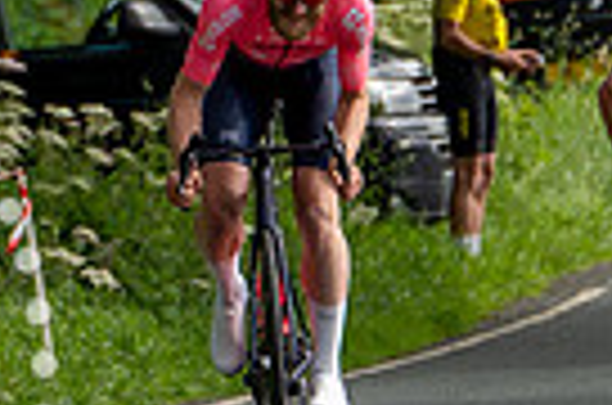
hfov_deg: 1.9
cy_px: -97
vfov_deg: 1.2
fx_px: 18792
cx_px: 363
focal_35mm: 1108
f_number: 4
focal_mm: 155
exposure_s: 1/1000
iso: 250
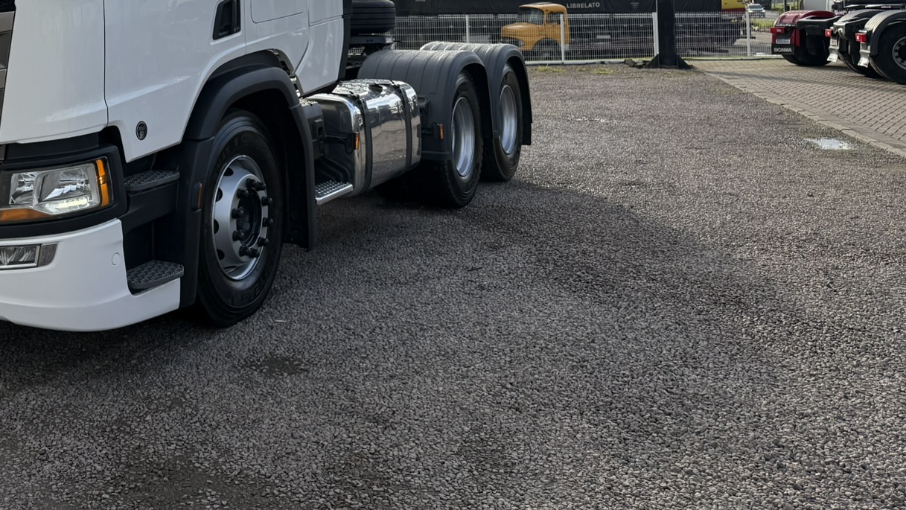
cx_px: 153
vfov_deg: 25.2
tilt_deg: +3.5
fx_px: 1057
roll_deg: +1.0
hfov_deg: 43.7
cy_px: -47
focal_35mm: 44
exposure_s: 1/3759
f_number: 1.78
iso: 80
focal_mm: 6.76
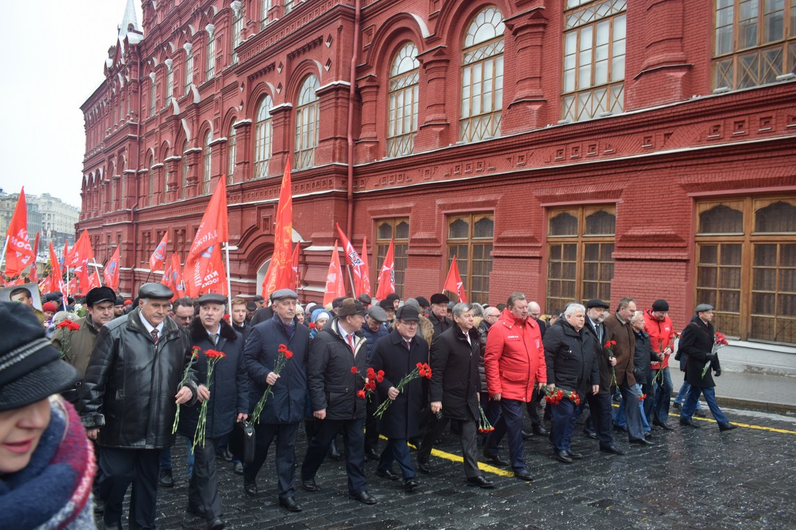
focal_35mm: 27
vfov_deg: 47.9
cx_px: 398
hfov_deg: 67.4
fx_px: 597
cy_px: 265
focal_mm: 18
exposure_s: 1/125
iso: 400
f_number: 5.6
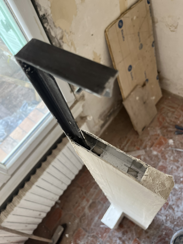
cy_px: 122
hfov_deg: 53.1
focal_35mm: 26
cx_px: 92
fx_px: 183
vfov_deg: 67.3
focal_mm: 5.1
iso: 160
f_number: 1.6
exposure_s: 1/60
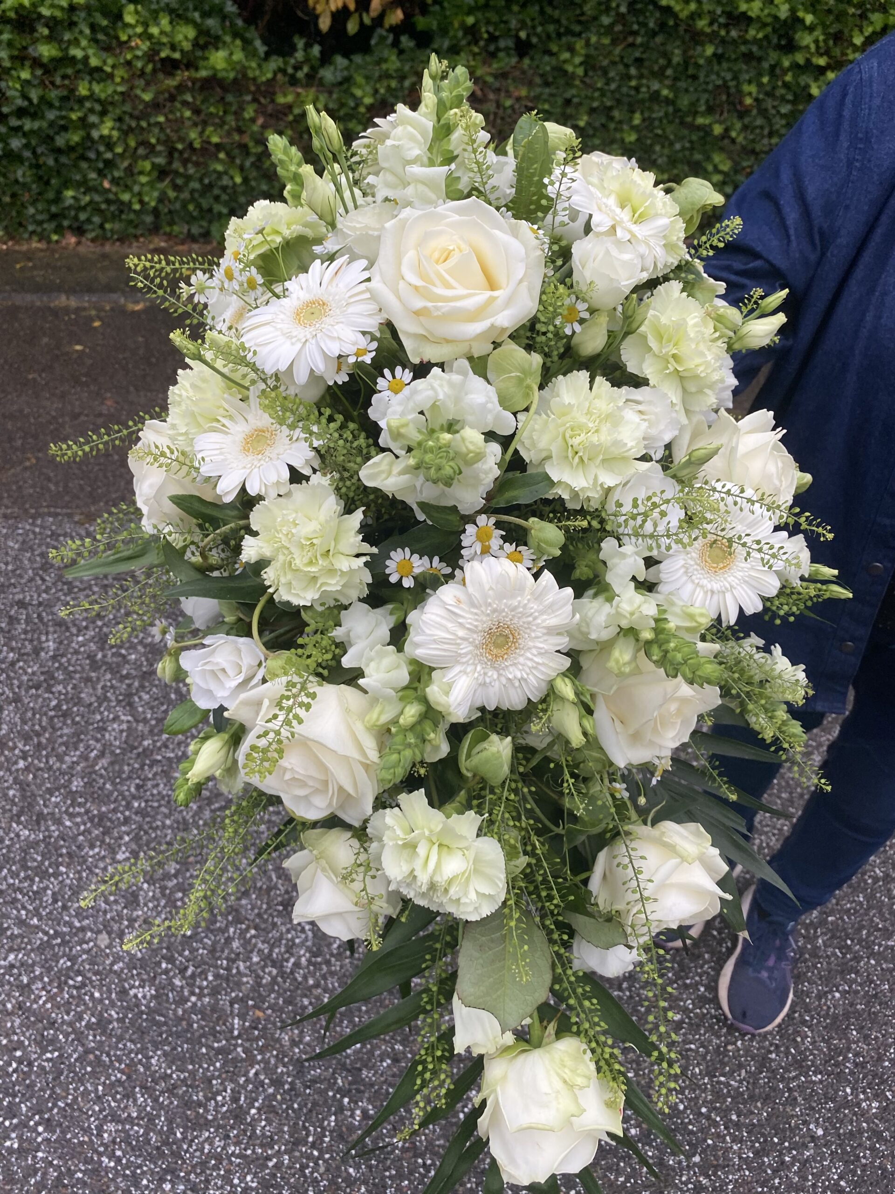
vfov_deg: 67.3
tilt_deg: -34.4
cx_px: 448
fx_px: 896
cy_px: 597
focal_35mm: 26
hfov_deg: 53.1
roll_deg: -3.5
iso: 80
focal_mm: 4.25
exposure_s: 1/122
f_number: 1.8
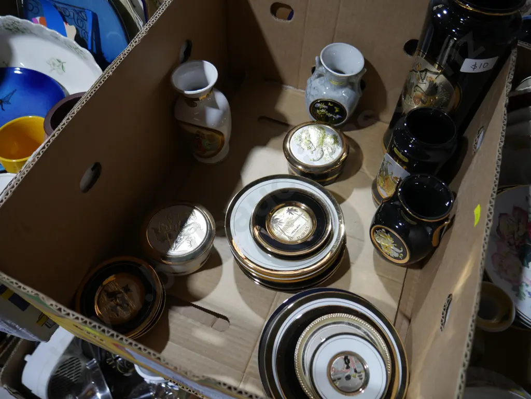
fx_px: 430
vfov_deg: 49.8
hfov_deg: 63.4
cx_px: 266
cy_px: 200
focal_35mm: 28
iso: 200
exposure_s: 1/60
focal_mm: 14
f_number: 3.5
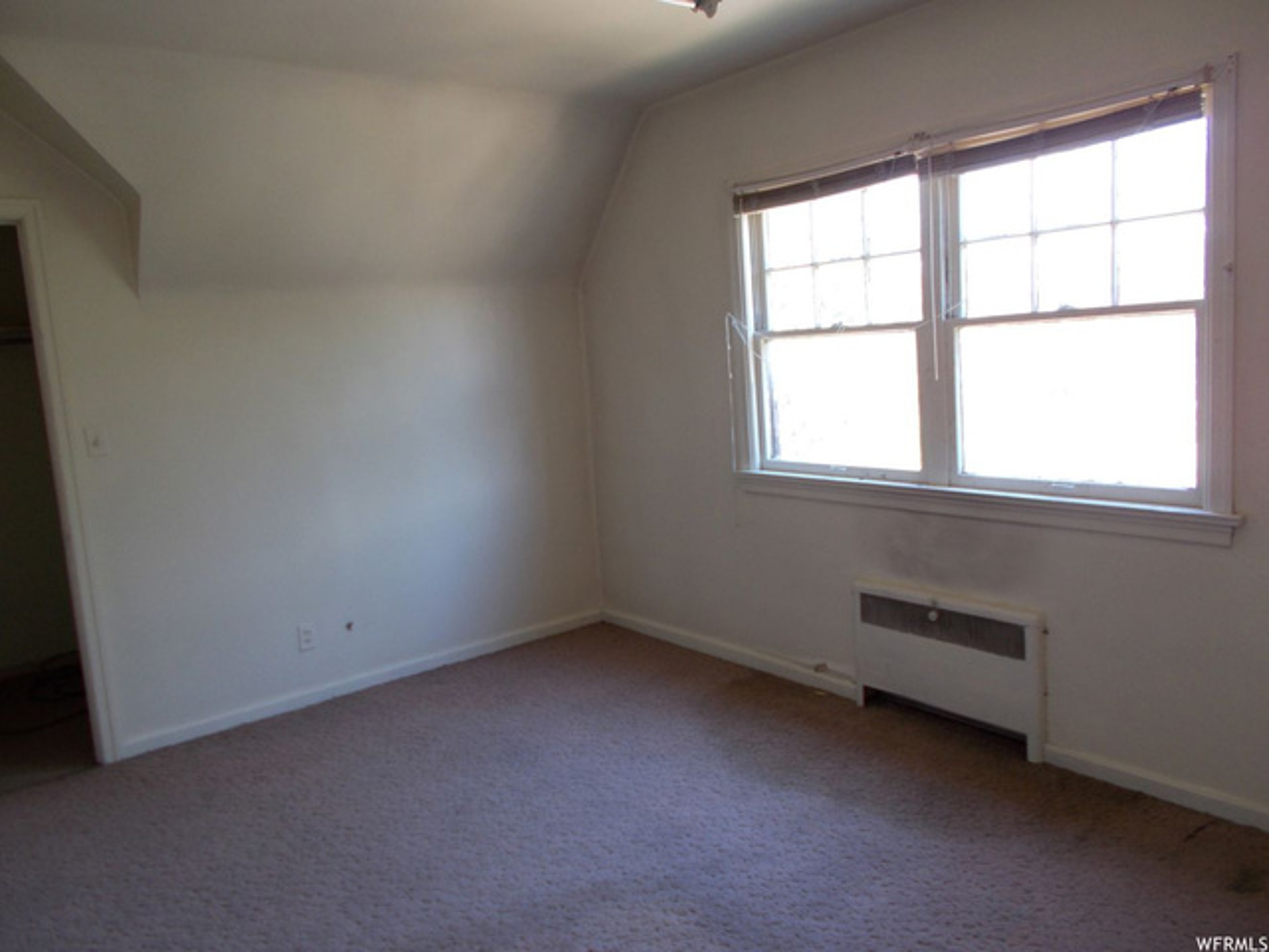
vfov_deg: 53.1
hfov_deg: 67.3
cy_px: 476
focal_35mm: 26
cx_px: 634
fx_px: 953
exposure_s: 1/25
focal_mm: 4.6
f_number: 3.2
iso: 80
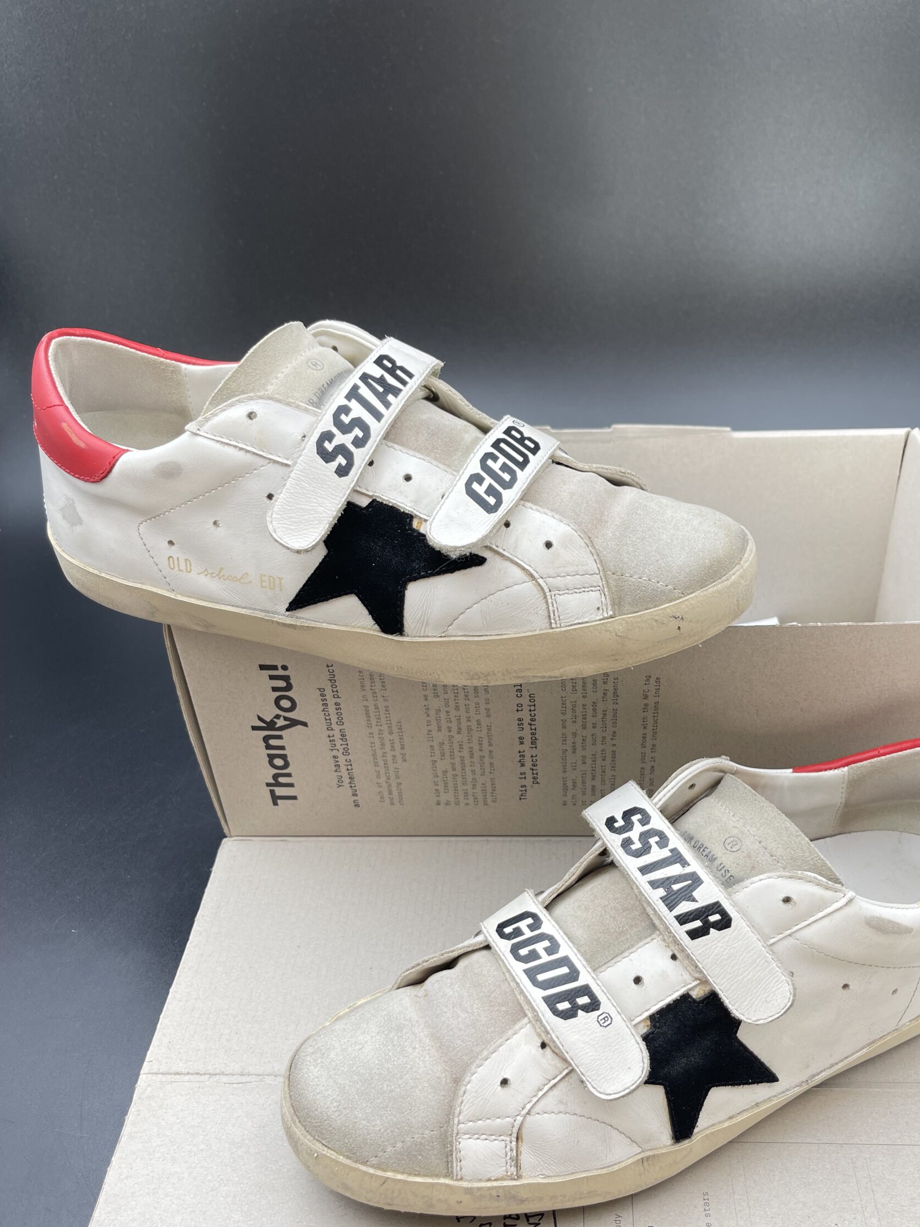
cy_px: 705
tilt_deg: -40.6
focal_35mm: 30
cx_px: 529
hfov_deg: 46.6
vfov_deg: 59.7
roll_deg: +2.5
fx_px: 1063
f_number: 1.6
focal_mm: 5.1
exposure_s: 1/198
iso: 32
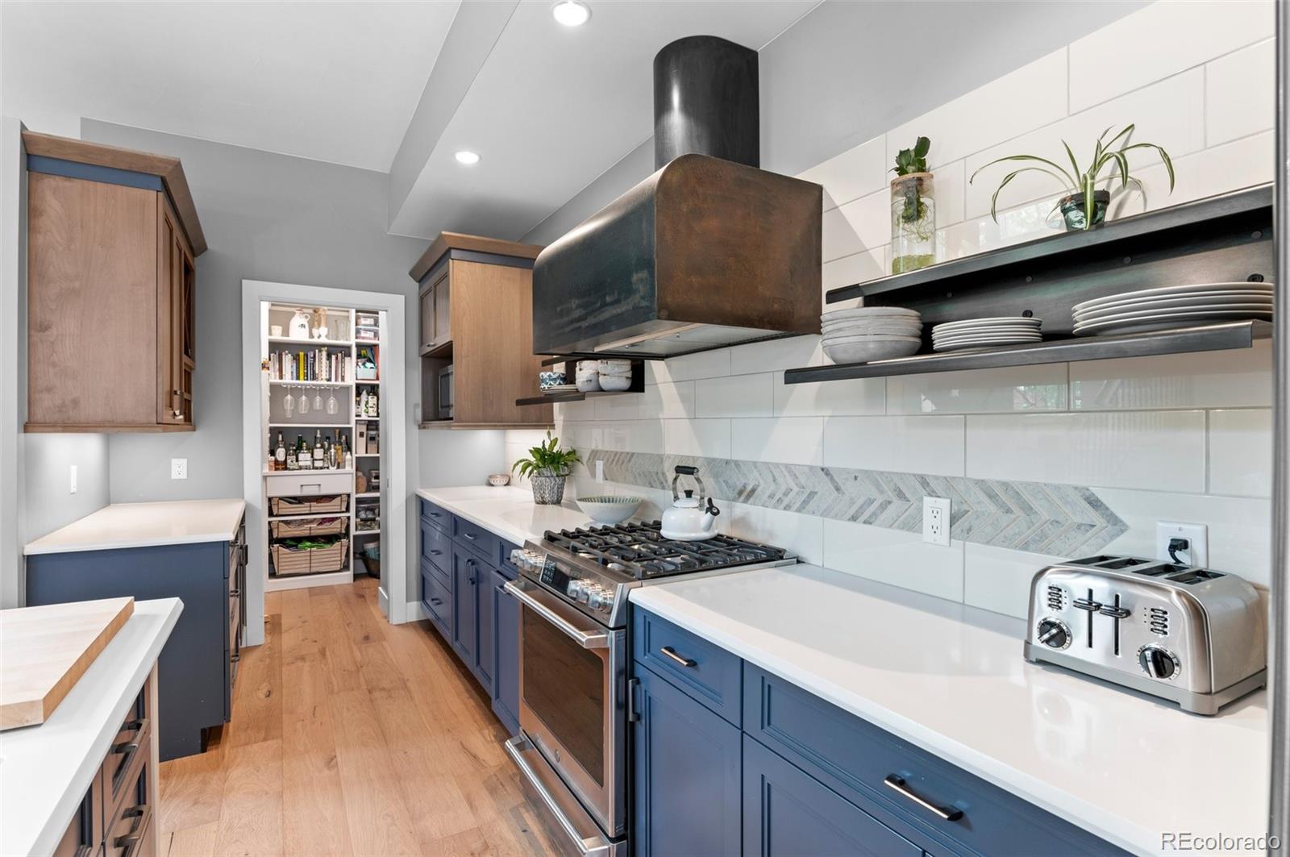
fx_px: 608
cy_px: 428
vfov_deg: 70.3
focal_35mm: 17
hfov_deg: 93.3
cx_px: 645
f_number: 8
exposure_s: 1/2
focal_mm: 17
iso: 400
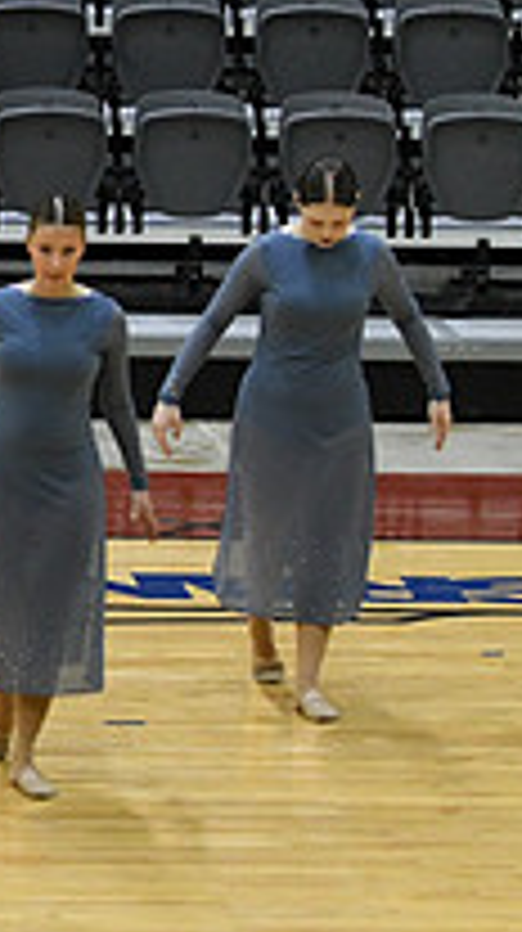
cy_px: 471
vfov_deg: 7.0
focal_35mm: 309
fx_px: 7625
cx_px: -706
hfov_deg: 3.9
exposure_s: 1/500
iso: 5000
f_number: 4
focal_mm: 70
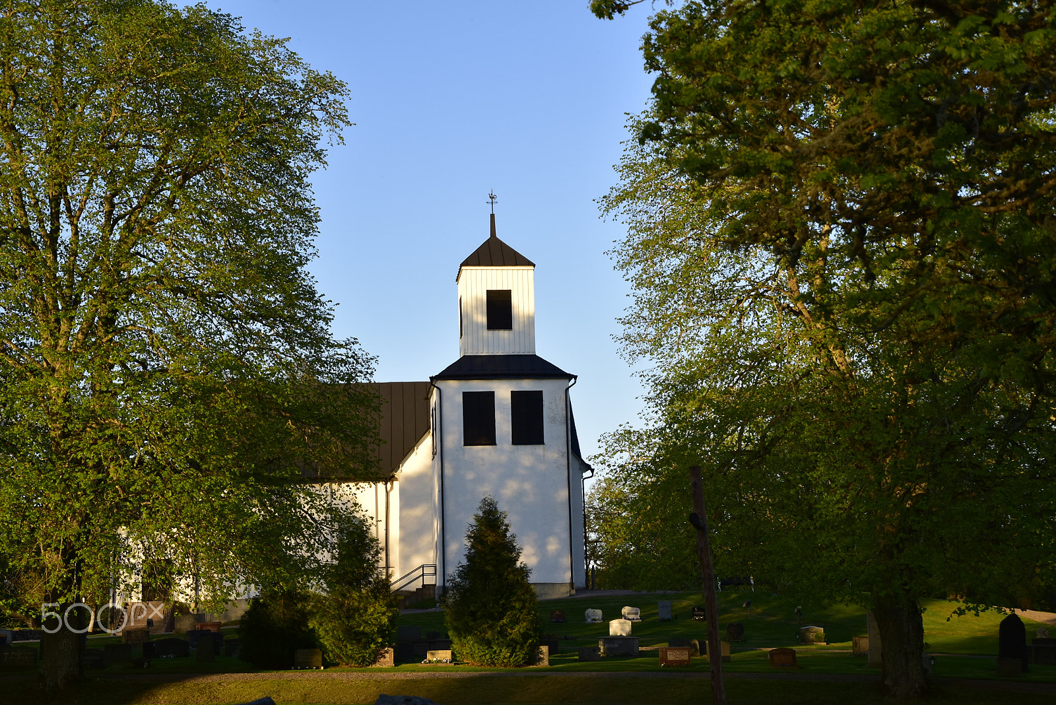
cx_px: 528
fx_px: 1937
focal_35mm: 66
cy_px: 352
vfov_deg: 20.6
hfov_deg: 30.5
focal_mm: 44
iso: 250
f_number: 6.3
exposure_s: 1/250
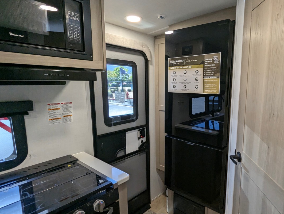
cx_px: 180
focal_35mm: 21
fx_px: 173
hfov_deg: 77.3
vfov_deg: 63.6
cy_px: 109
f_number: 2.2
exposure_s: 1/119
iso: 122
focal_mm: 2.35
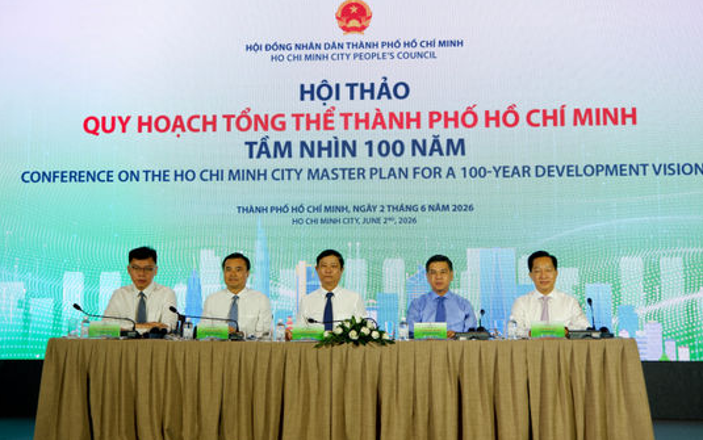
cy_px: 231
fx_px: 709
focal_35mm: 37
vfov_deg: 34.5
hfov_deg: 52.7
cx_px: 351
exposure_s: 1/90
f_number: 4
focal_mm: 24.7
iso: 200
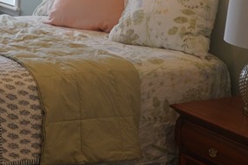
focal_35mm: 106
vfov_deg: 12.5
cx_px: -28
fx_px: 730
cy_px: -56
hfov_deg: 18.5
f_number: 3.5
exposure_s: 1/125
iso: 800
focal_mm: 28
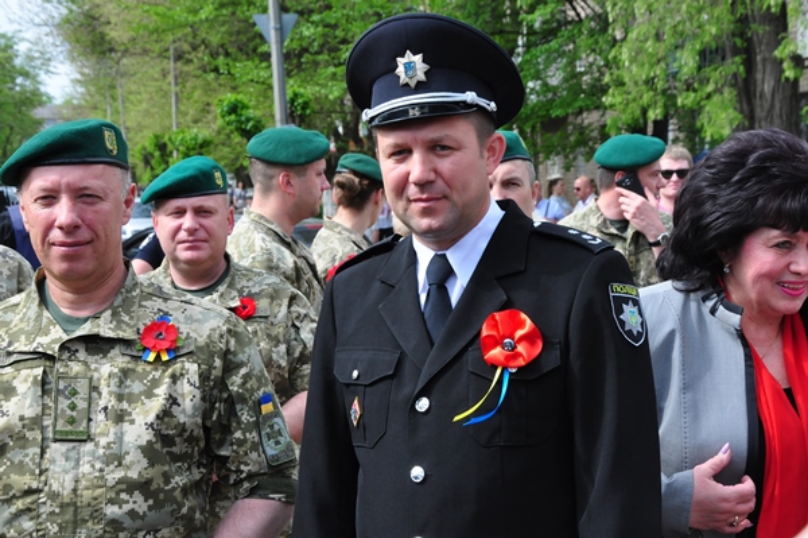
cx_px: 404
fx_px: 1749
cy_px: 269
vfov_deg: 17.5
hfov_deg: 26.0
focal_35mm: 78
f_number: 10
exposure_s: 1/500
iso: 800
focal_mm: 52
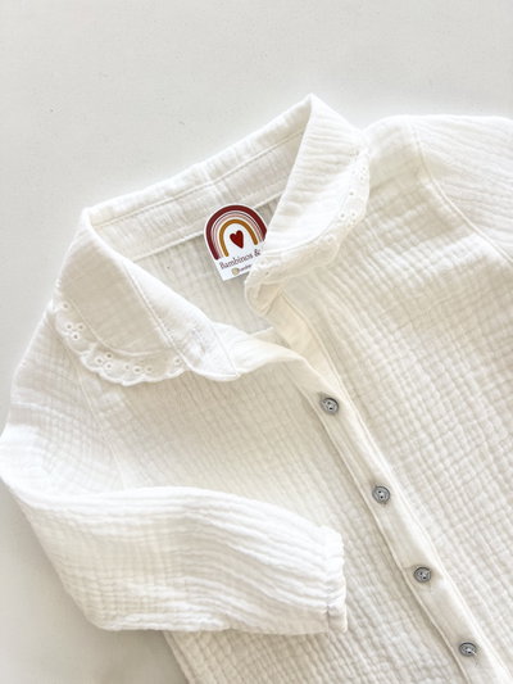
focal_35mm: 26
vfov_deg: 67.3
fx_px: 514
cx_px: 256
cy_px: 342
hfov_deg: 53.1
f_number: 1.5
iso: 50
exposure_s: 1/121
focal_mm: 5.7
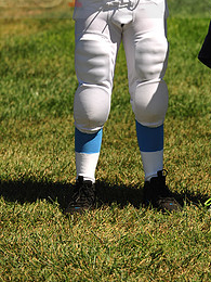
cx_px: 183
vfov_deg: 8.7
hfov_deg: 6.6
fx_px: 1829
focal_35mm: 225
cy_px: -16
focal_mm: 105
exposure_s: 1/1000
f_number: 5
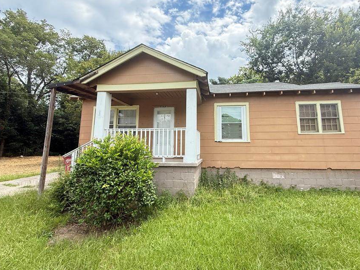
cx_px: 201
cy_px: 125
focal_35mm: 17
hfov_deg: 90.7
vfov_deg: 74.6
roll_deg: -1.2
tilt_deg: +8.3
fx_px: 177
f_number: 2.2
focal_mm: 2.22
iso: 64
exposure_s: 1/717
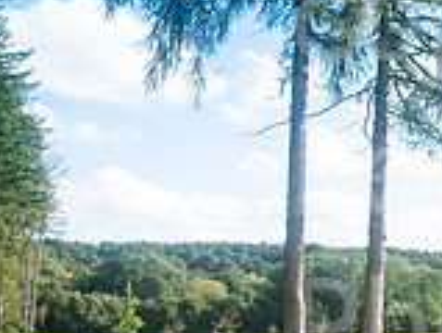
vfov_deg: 26.2
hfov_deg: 25.8
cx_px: 659
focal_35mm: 56
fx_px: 717
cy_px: 196
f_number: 6.3
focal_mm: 16
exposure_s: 1/1250
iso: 500
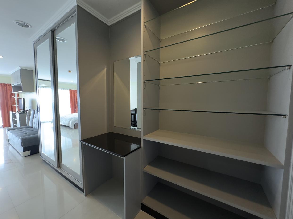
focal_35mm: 14
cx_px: 146
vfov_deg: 85.7
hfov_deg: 102.1
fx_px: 118
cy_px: 110
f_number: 2.2
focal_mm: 2.22
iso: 500
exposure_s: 1/50
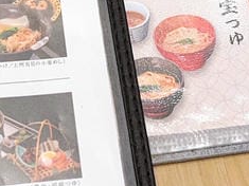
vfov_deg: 10.9
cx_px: 108
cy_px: -38
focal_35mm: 133
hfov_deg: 14.8
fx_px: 956
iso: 64
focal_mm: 5.7
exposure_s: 1/100
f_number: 1.5
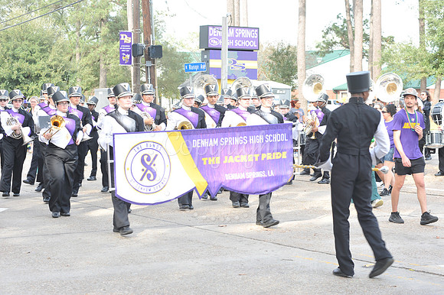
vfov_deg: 17.0
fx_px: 986
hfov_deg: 25.4
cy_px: 148
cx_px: 222
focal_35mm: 80
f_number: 7.1
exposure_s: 1/80
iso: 250
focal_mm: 80
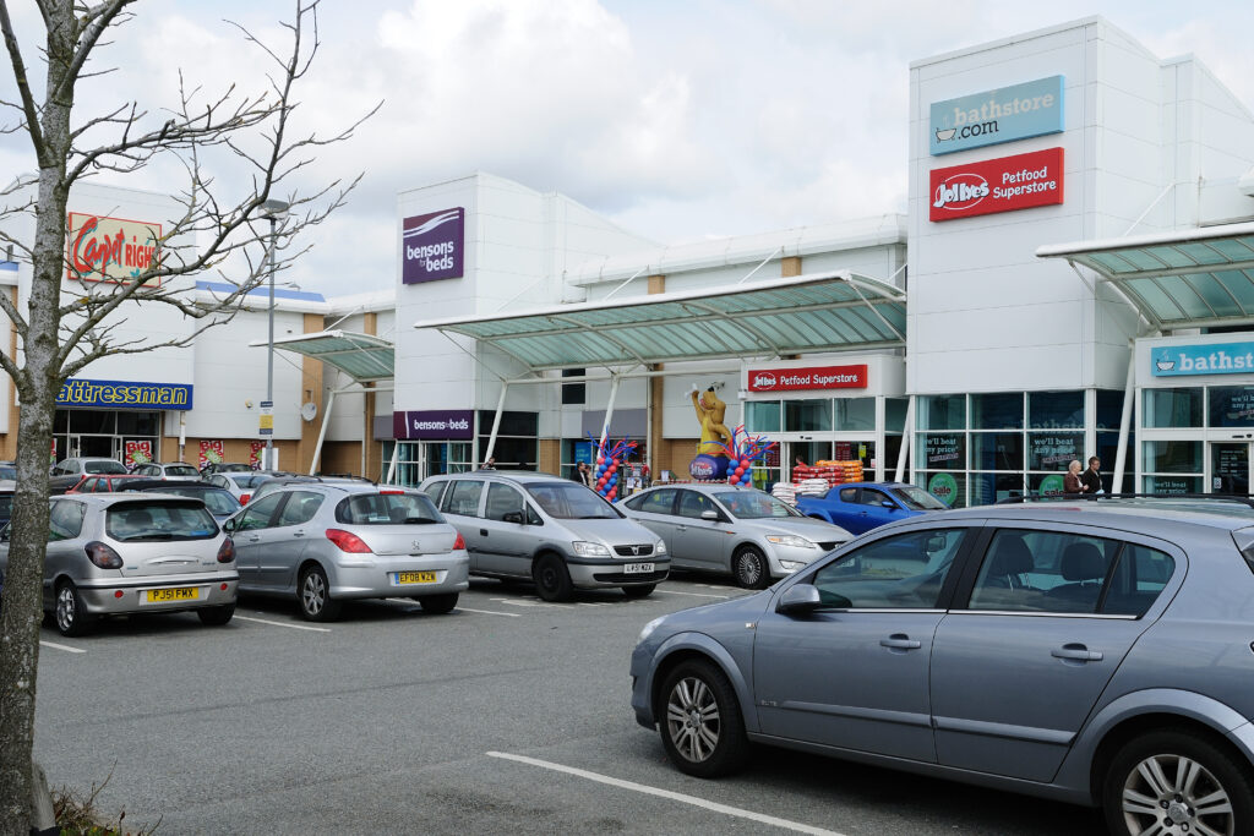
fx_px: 1359
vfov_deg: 34.2
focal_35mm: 39
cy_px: 418
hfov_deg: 49.5
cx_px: 627
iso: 200
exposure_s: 1/320
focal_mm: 26
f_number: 9
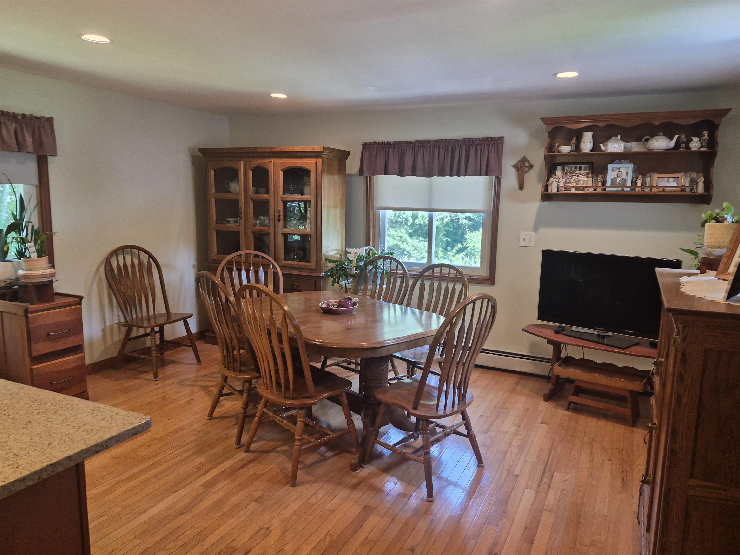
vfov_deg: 58.9
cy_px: 278
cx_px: 370
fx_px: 492
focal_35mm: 23
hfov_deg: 73.9
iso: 400
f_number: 1.8
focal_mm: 5.4
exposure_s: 1/120
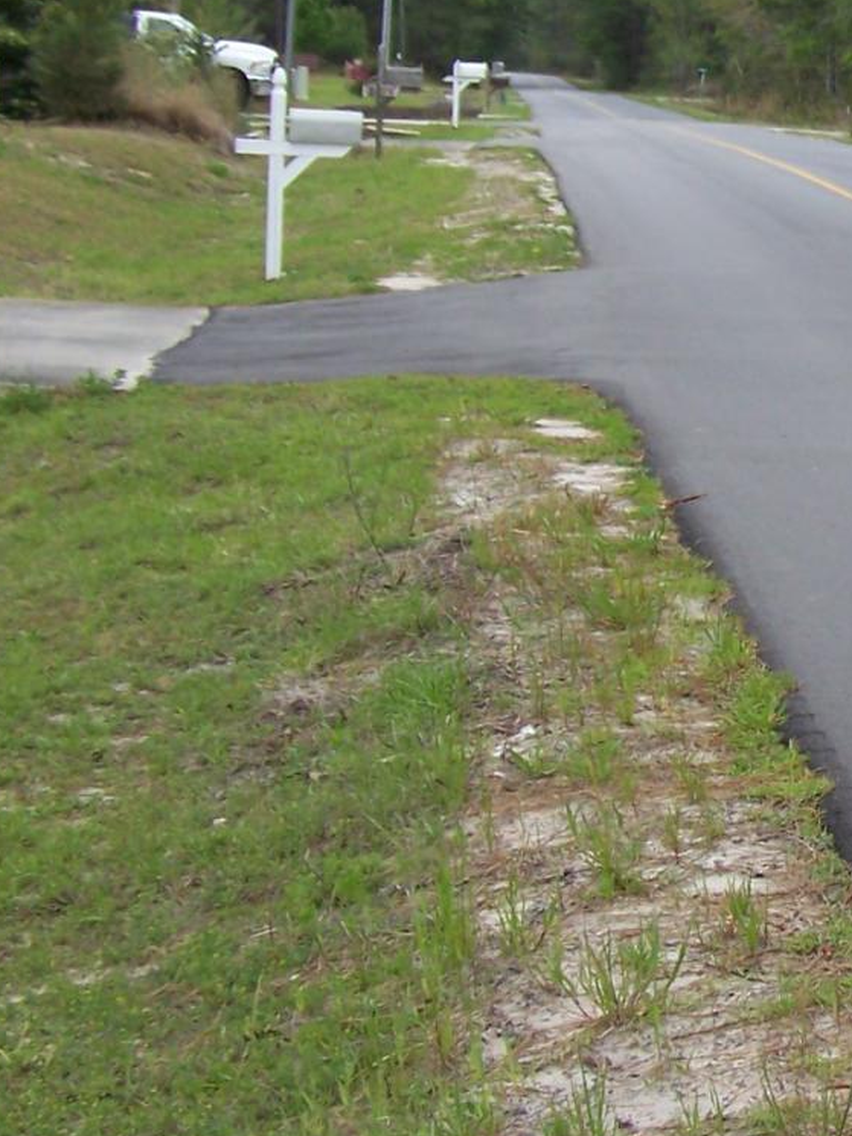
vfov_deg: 19.2
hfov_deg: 14.0
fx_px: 3346
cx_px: 1052
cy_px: 457
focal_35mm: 102
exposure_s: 1/500
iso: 64
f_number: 2.8
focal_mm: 6.3
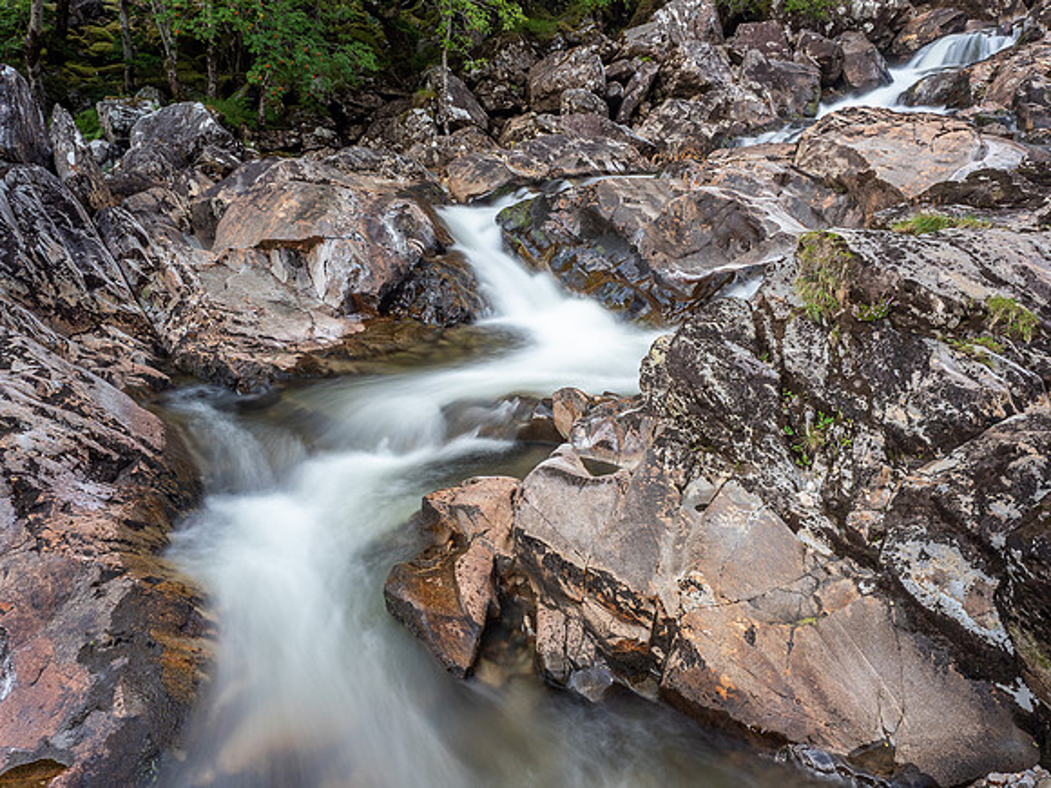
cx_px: 526
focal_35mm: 24
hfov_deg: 71.6
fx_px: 729
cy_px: 394
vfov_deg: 56.8
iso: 200
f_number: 7.1
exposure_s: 3.2
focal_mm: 12
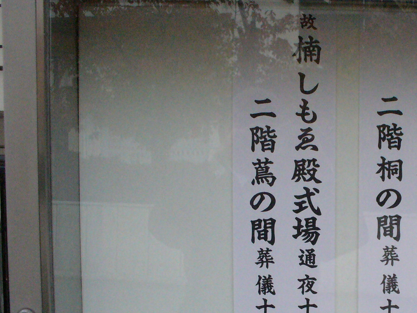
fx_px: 807
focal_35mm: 67
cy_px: 245
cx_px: 374
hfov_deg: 27.9
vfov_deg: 21.7
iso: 400
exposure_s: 1/640
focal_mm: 6.1
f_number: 5.6
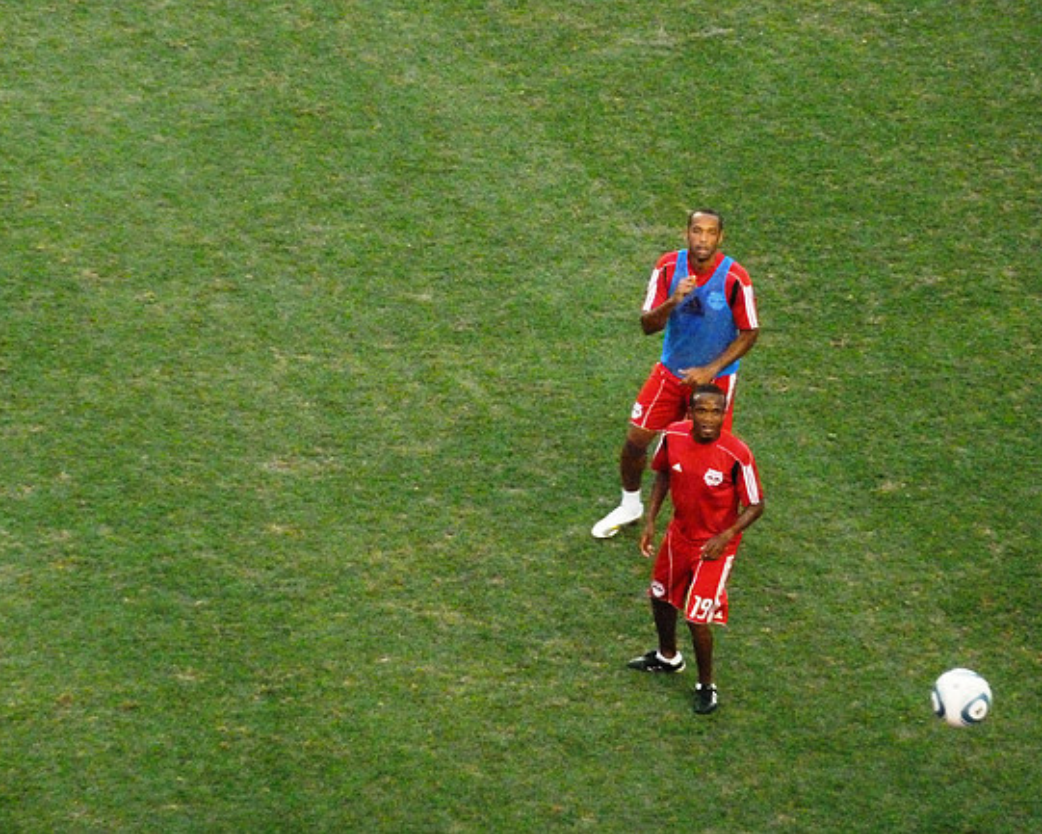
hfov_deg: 5.4
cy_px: 417
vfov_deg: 4.3
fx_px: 11135
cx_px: 535
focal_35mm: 361
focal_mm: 49.2
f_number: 4.9
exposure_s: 1/250
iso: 1000
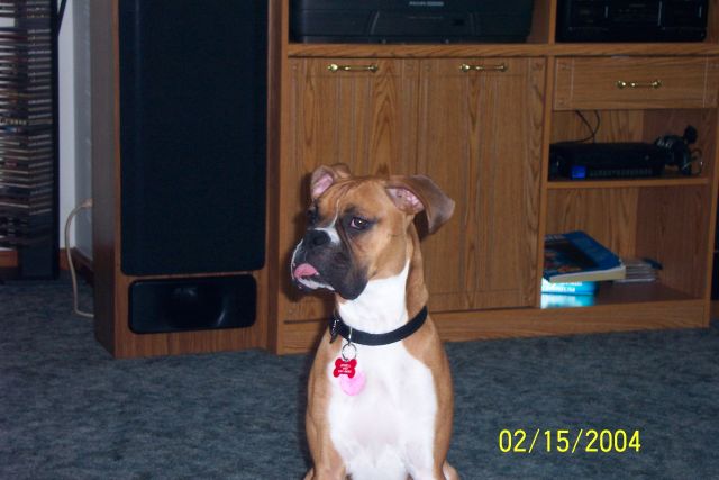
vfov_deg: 16.9
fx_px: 1618
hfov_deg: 25.1
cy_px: 240
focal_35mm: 81
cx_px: 360
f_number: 4
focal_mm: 16.4
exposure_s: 1/60
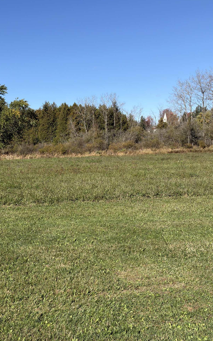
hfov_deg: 29.2
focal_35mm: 44
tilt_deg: -1.7
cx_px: 91
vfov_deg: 45.3
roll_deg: +2.2
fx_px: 409
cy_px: 167
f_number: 1.8
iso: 64
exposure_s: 1/3891
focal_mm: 6.93
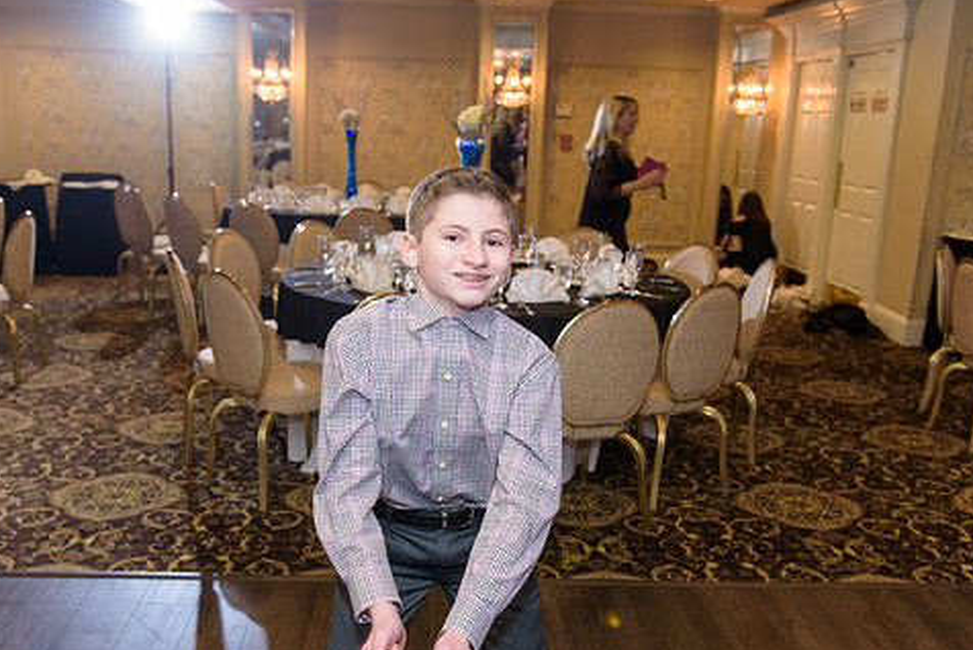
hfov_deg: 49.5
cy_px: 385
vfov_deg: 34.2
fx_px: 1055
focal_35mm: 39
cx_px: 446
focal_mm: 32
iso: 1600
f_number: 3.2
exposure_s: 1/125
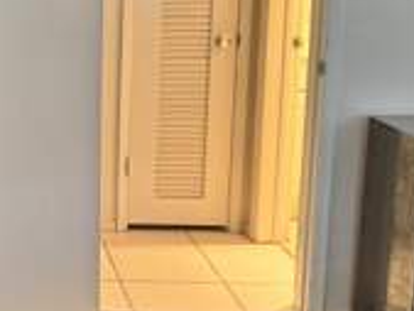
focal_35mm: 68
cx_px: -122
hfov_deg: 24.8
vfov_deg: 21.6
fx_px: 814
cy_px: 107
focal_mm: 6.76
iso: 200
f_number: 1.78
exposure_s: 1/60
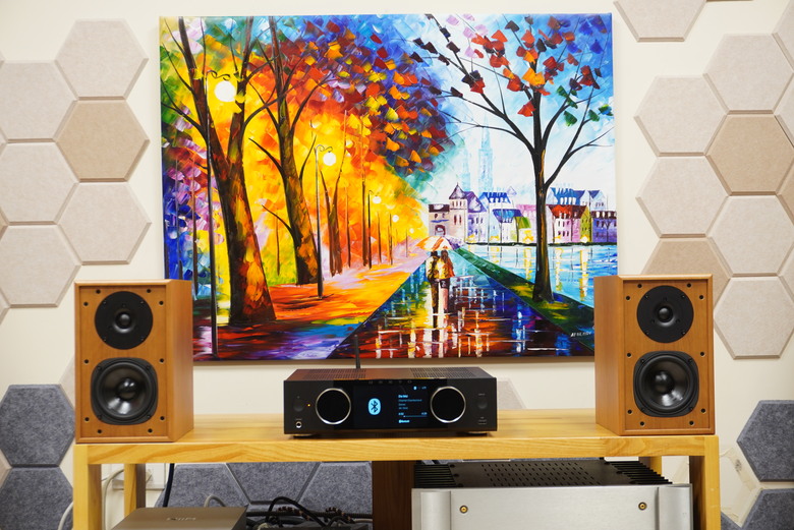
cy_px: 265
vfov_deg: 29.0
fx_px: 1026
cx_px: 397
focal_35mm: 46
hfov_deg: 42.3
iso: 400
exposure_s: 1/15
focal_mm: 31
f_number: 5.6
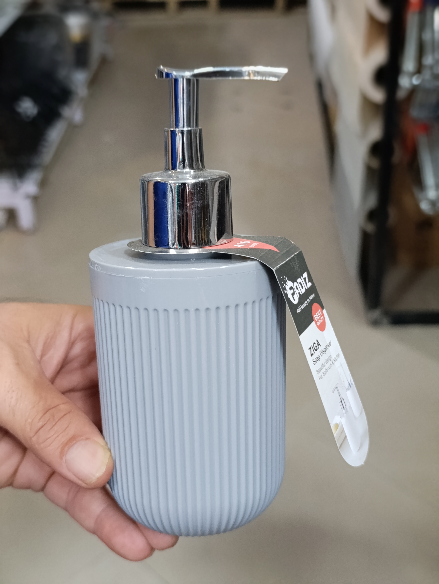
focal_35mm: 46
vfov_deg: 41.2
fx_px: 776
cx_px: 220
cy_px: 292
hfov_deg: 31.6
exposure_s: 1/50
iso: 1250
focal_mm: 6.14
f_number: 1.6
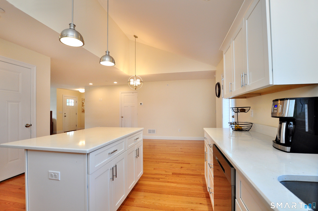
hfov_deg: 100.5
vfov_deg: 77.2
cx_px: 159
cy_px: 106
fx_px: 132
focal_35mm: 15
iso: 500
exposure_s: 1/80
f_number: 5
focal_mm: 10
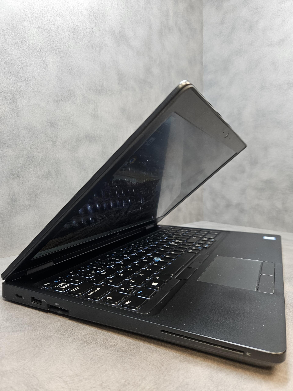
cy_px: 196
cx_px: 146
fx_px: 260
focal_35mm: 23
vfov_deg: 73.9
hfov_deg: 58.9
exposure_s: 1/100
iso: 320
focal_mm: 5.4
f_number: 1.8
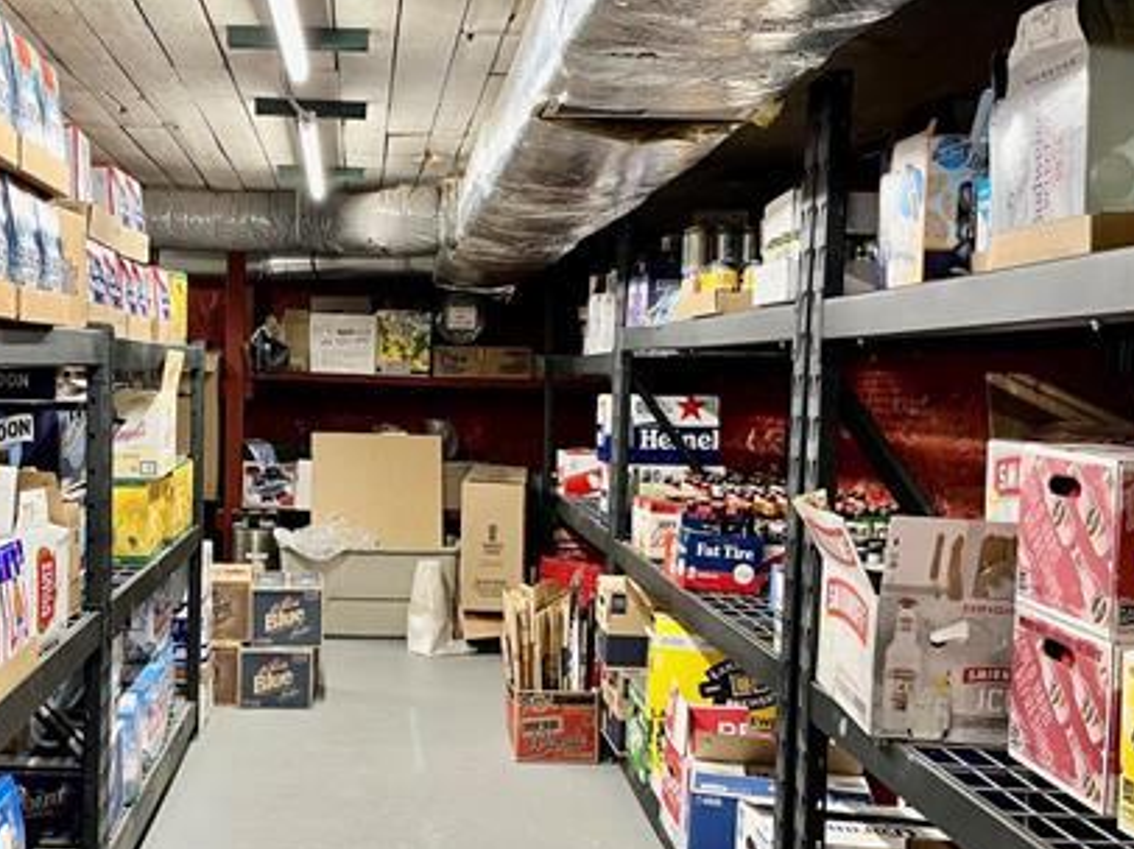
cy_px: 438
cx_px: 366
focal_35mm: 41
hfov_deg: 45.0
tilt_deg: -2.7
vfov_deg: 35.1
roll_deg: -1.1
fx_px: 1342
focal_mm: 5.1
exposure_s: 1/60
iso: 250
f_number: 1.6
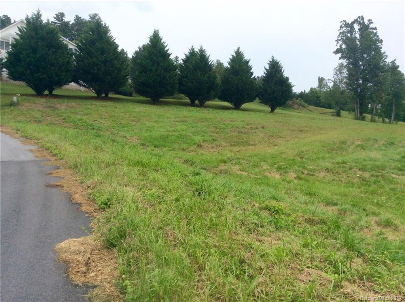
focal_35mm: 32
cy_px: 151
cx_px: 202
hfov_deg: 56.9
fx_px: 374
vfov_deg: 44.0
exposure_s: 1/715
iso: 32
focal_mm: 3.3
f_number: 2.4
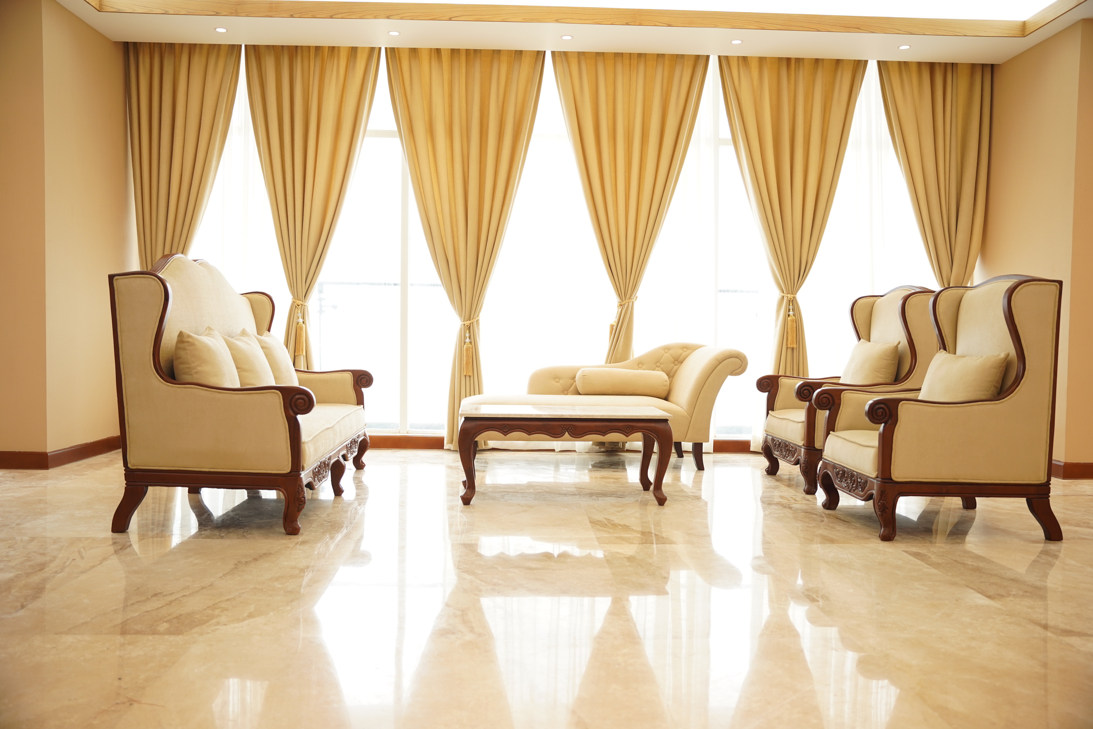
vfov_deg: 41.6
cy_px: 364
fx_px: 959
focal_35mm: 32
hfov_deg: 59.3
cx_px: 546
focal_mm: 31.6
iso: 320
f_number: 2.8
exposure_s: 1/100
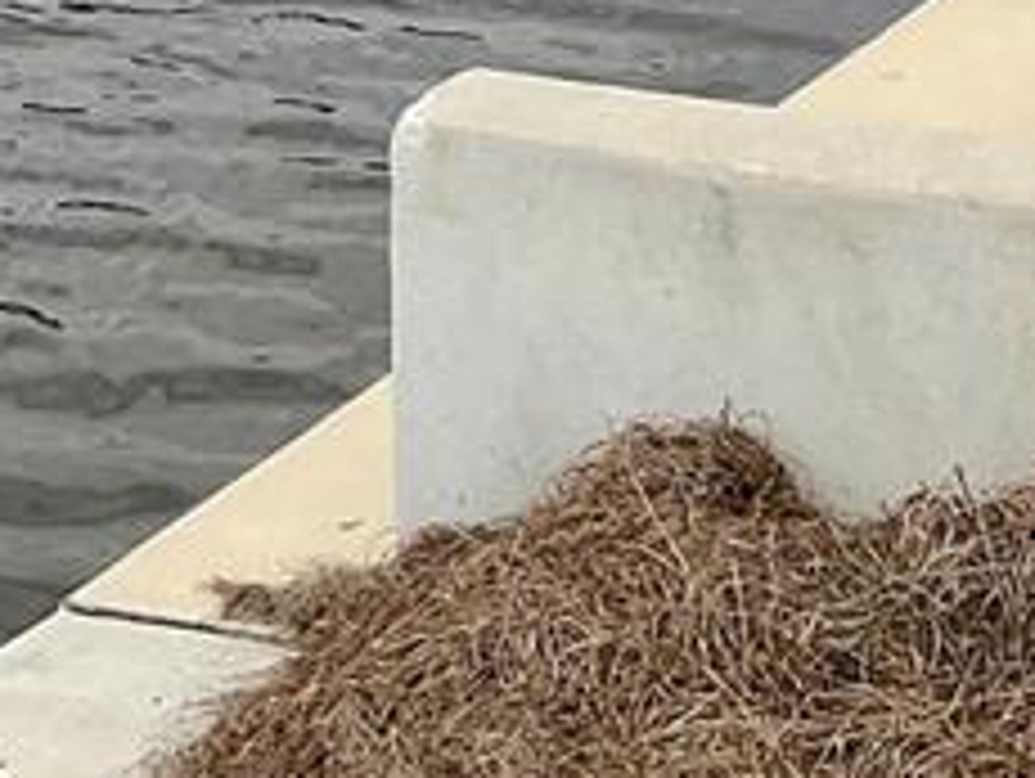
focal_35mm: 129
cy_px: -670
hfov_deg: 15.2
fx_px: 3861
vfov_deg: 10.7
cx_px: 814
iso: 16
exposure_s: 1/1377
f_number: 1.8
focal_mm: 3
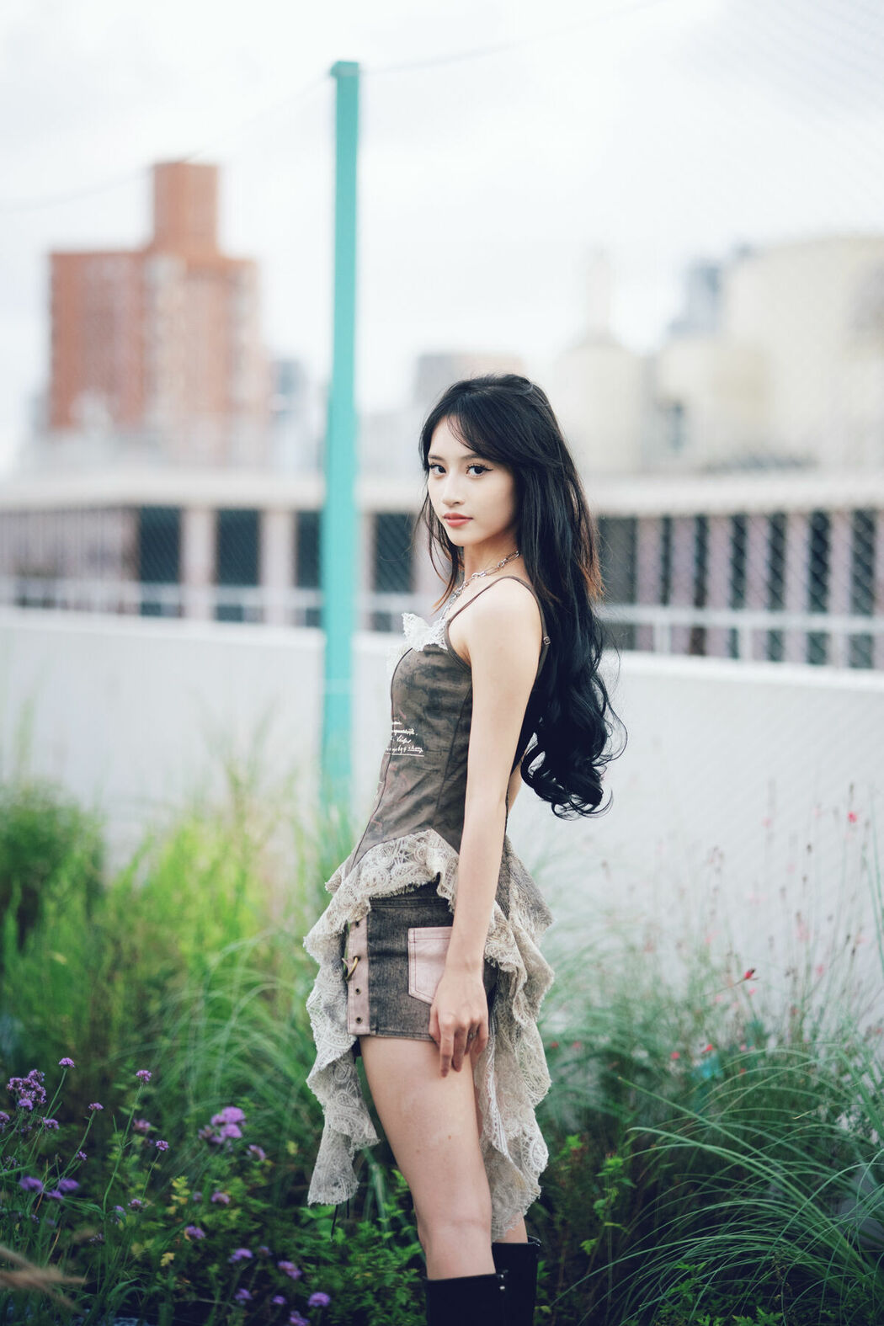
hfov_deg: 16.1
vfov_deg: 23.9
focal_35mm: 85
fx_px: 3131
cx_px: 442
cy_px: 663
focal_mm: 85
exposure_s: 1/400
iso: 800
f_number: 1.8
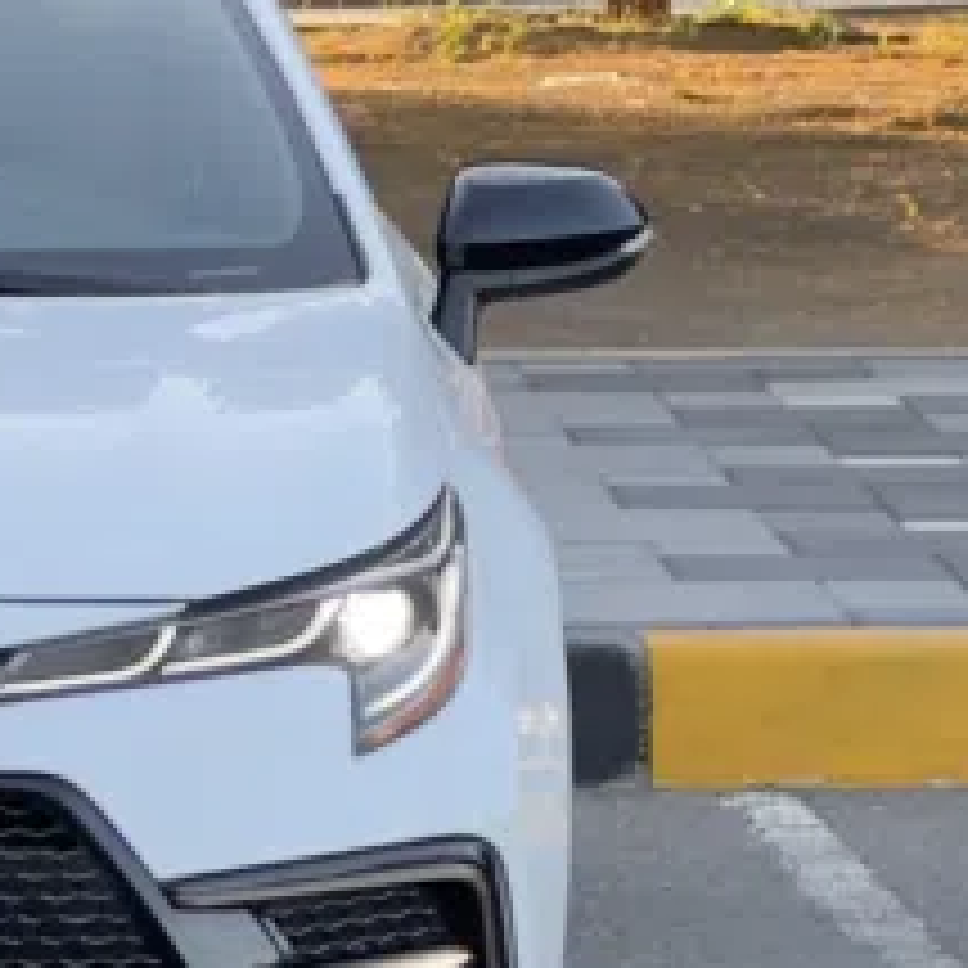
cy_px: 324
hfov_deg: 8.5
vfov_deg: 8.6
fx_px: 6422
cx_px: -302
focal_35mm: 203
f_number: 2.8
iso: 50
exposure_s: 1/99
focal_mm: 9
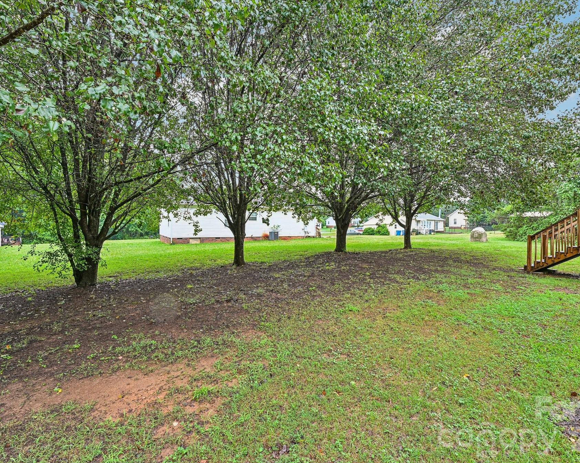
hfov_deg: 93.1
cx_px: 292
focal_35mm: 16
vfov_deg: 80.4
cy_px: 229
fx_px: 275
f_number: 8
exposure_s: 1/15
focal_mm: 14
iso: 180
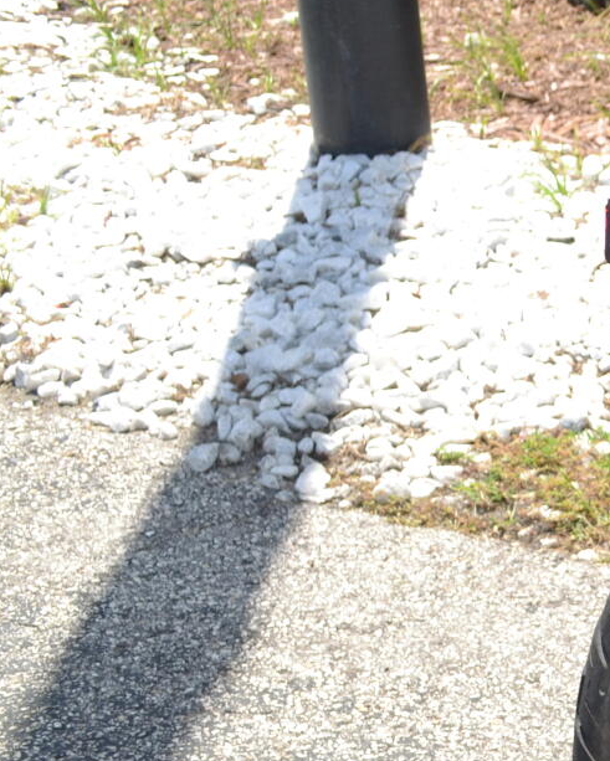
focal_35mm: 101
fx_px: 2278
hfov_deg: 13.2
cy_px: 600
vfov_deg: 18.8
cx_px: 1215
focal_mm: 22
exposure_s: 1/200
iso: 100
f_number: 6.3
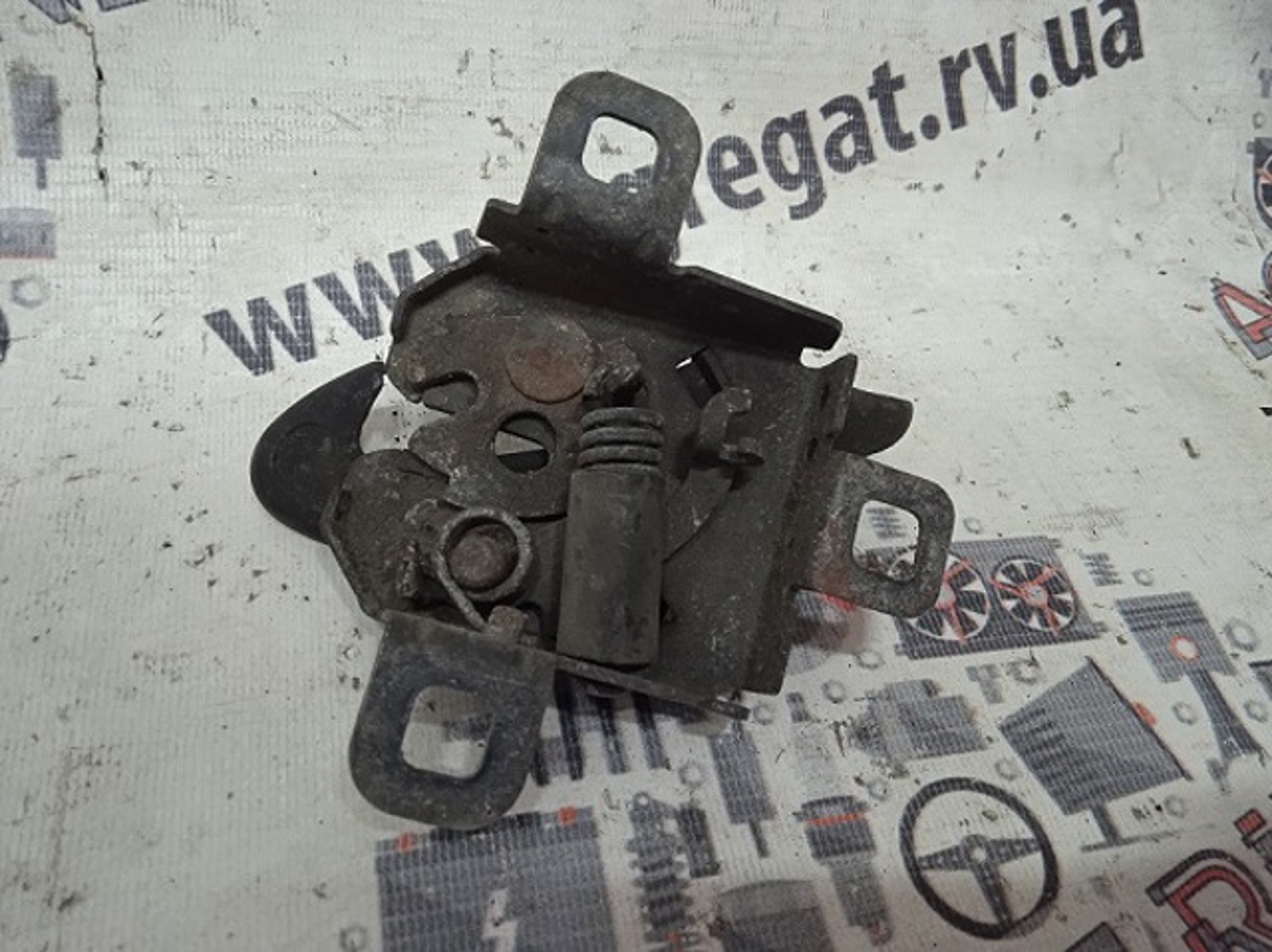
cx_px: 636
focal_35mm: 28
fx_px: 1028
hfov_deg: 63.5
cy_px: 476
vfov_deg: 49.7
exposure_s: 1/25
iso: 565
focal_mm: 3.43
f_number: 2.2
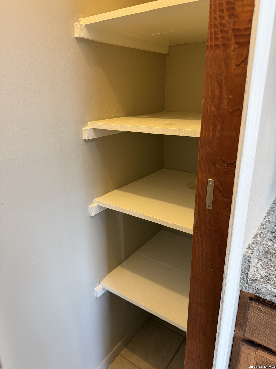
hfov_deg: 56.8
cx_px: 138
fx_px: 255
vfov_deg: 71.6
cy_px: 184
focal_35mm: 24
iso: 250
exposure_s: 1/60
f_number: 1.78
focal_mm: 6.76
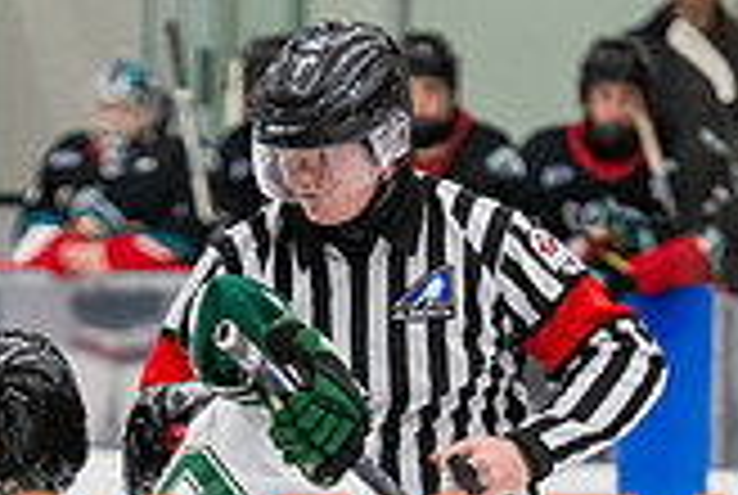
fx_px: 11973
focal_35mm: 583
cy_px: 592
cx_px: 184
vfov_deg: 2.4
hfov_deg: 3.5
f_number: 3.2
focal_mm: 135
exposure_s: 1/640
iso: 2000
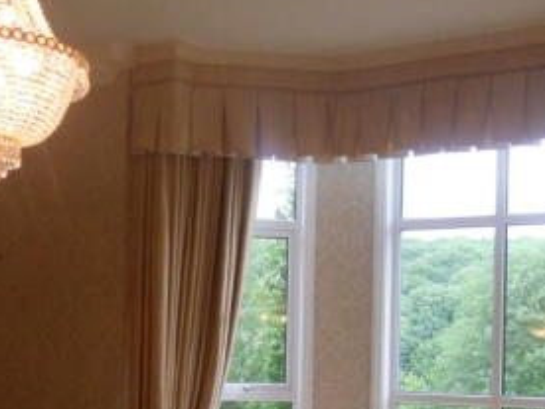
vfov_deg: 19.3
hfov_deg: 26.3
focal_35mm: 74
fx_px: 1165
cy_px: 412
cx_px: 281
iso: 400
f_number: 3.5
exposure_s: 1/45
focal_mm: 6.3
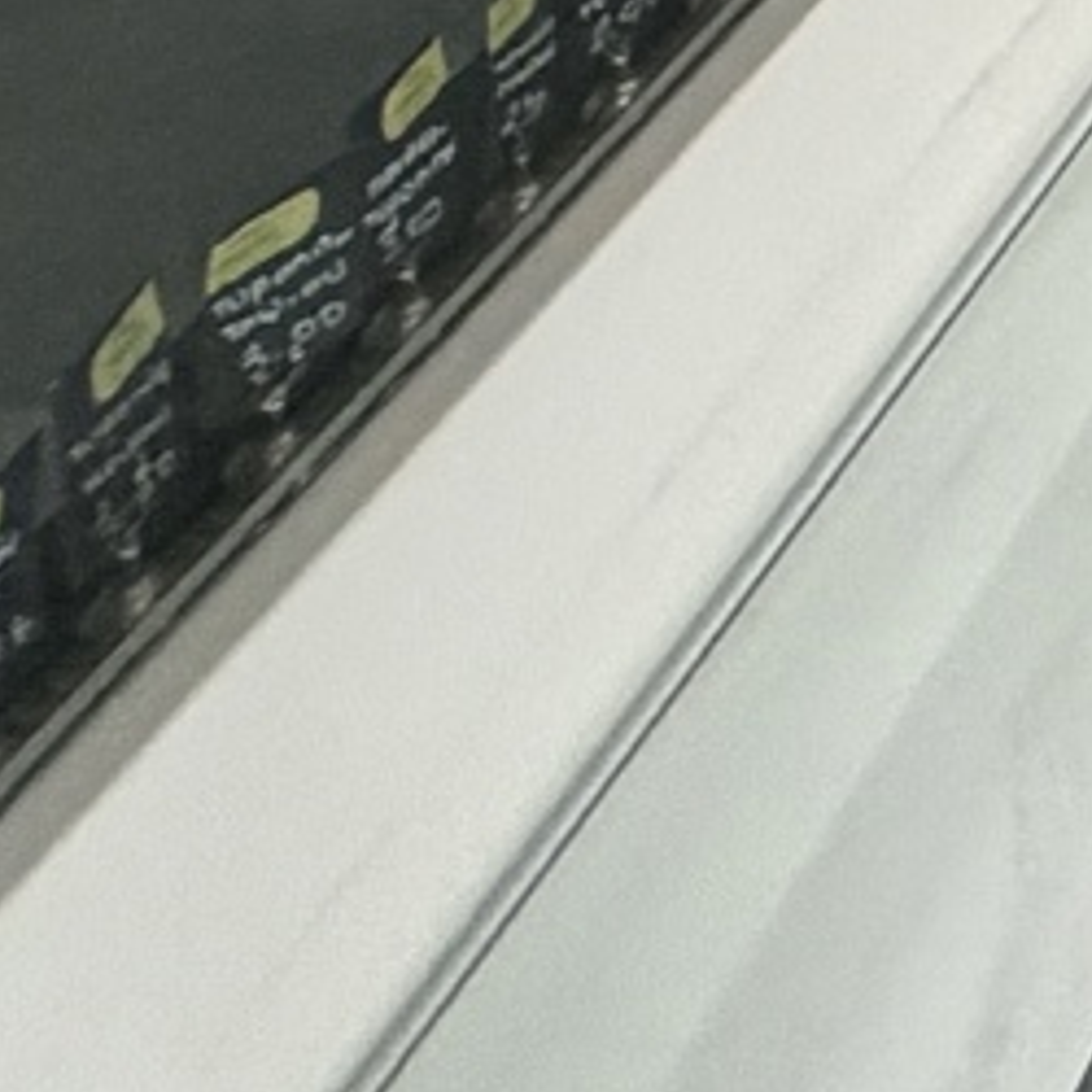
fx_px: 3391
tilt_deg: -0.8
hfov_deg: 11.7
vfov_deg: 12.1
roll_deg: -0.2
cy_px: -1931
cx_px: 3136
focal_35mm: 95
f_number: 2.2
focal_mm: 2.22
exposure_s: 1/121
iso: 160
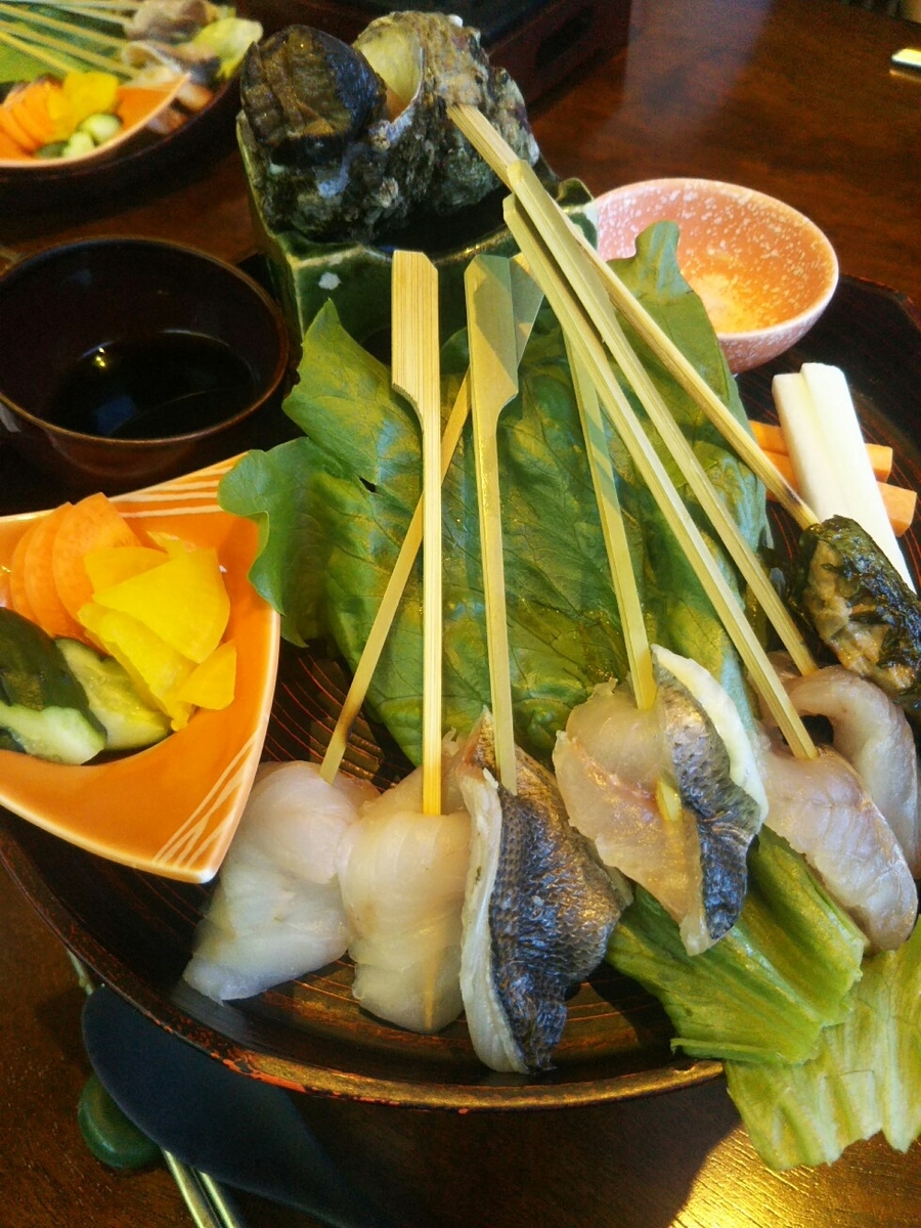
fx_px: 1064
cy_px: 614
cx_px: 460
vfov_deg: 60.0
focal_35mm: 30
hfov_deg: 46.8
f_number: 2.2
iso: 160
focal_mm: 4
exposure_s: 1/120
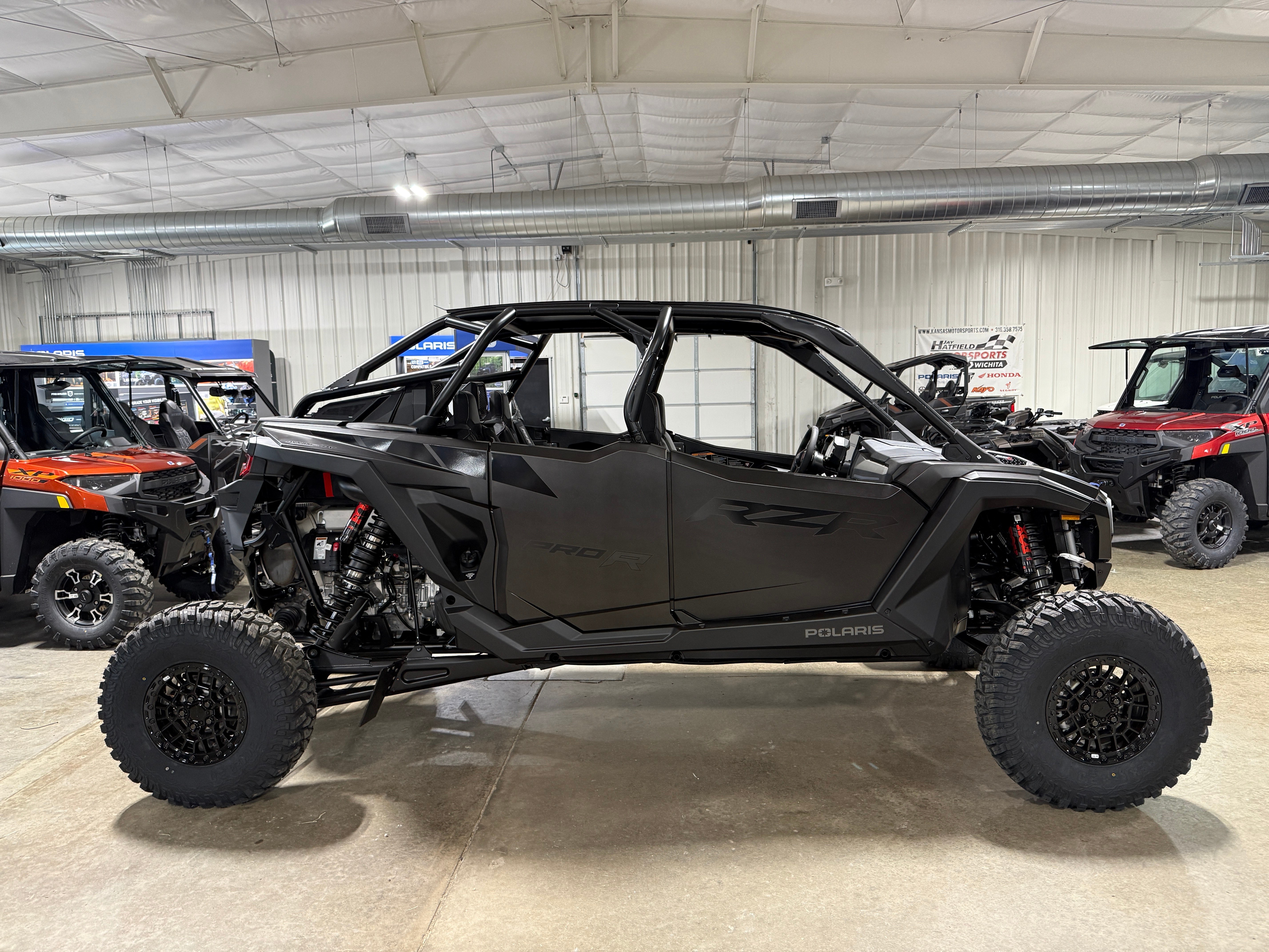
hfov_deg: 71.6
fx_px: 880
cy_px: 476
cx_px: 634
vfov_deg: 56.8
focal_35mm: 24
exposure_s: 1/60
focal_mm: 6.76
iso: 250
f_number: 1.78
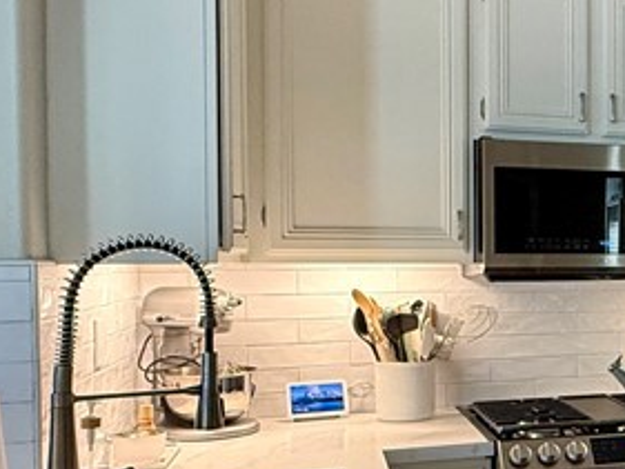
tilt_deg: -1.3
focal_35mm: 51
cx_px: 685
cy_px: 278
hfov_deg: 32.9
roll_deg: +0.2
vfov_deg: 28.5
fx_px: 921
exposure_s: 1/120
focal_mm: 2.22
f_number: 2.2
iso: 250
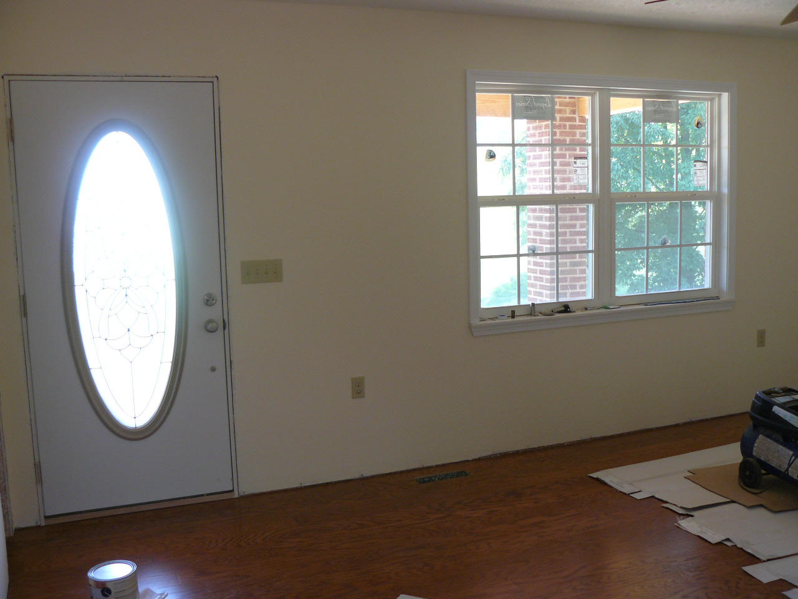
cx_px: 399
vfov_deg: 39.7
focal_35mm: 36
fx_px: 830
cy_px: 300
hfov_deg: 51.4
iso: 100
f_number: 2.8
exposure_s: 1/40
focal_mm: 6
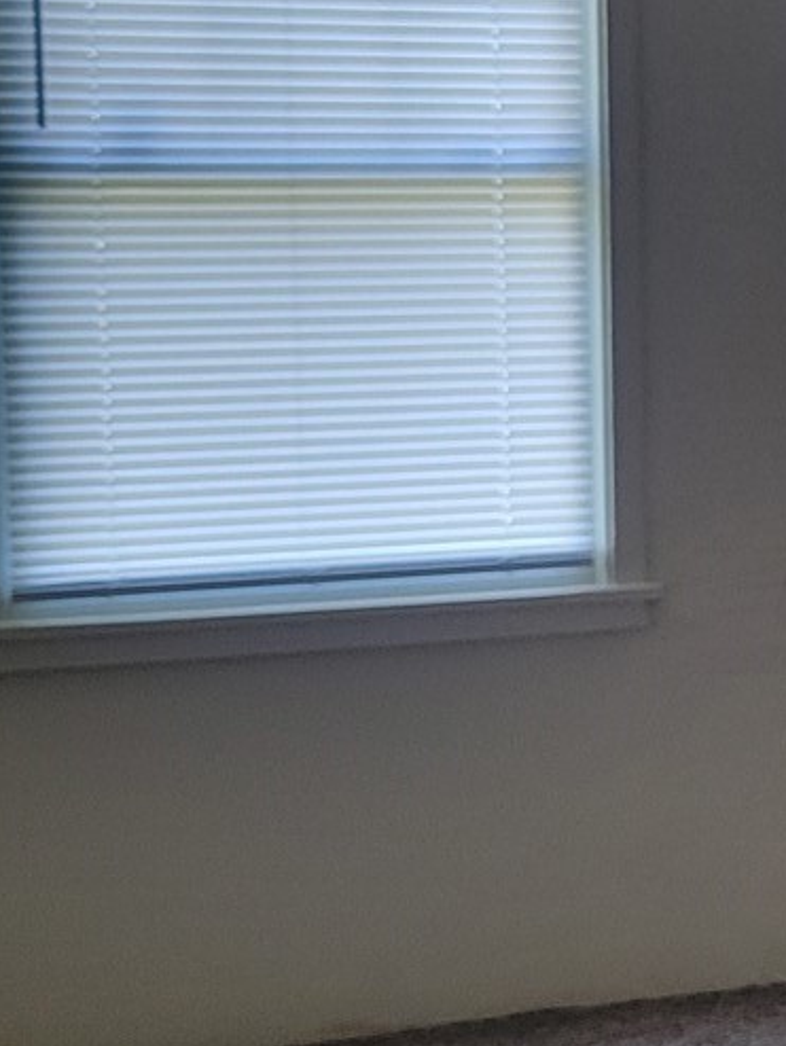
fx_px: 3055
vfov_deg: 19.4
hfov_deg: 13.0
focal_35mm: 101
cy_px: 470
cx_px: 1508
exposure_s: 1/120
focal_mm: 5.4
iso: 250
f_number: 1.8
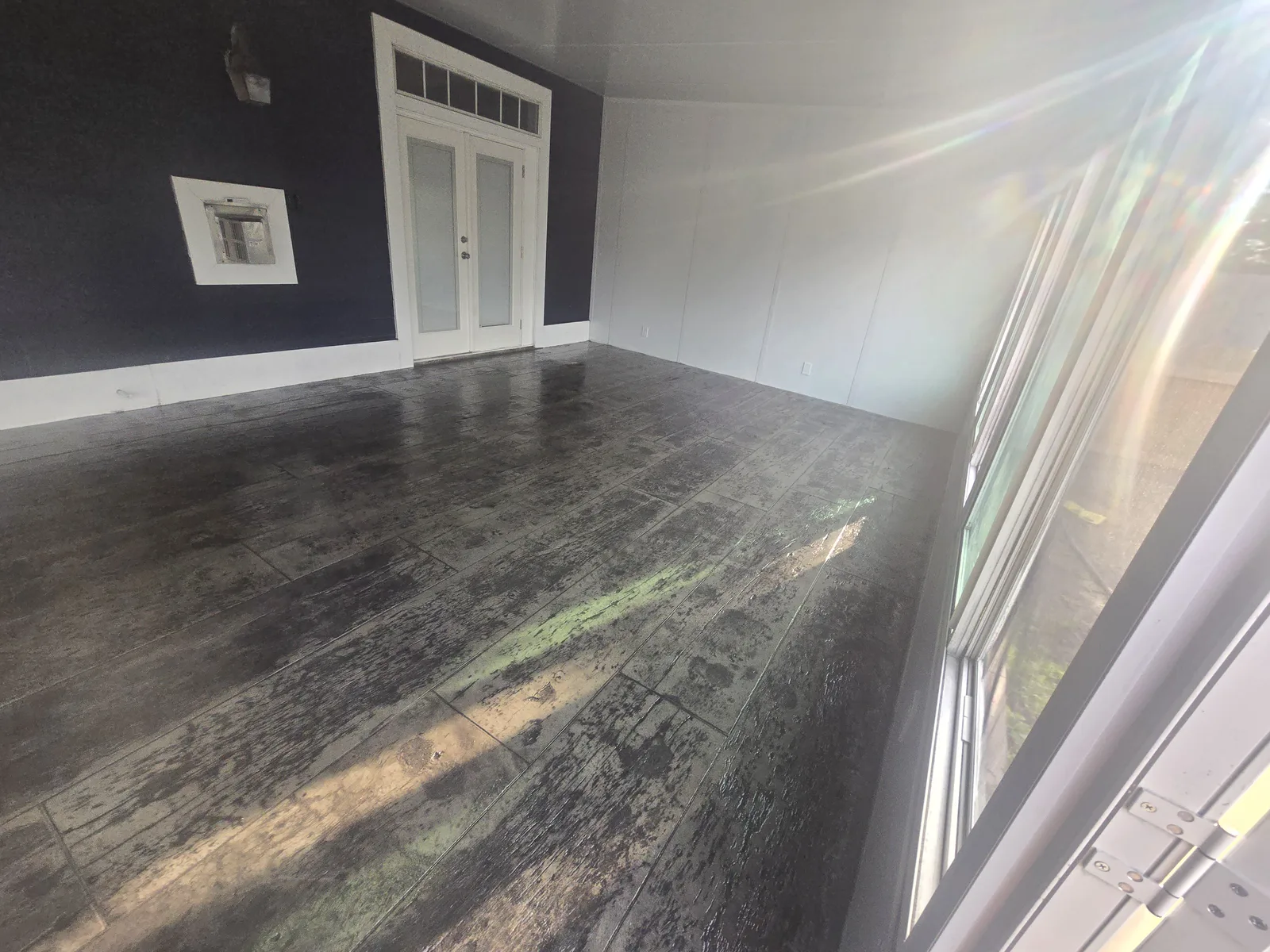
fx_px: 477
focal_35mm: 13
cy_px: 476
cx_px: 635
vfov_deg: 89.9
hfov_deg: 106.2
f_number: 2.2
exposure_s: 1/120
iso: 80
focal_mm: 2.2
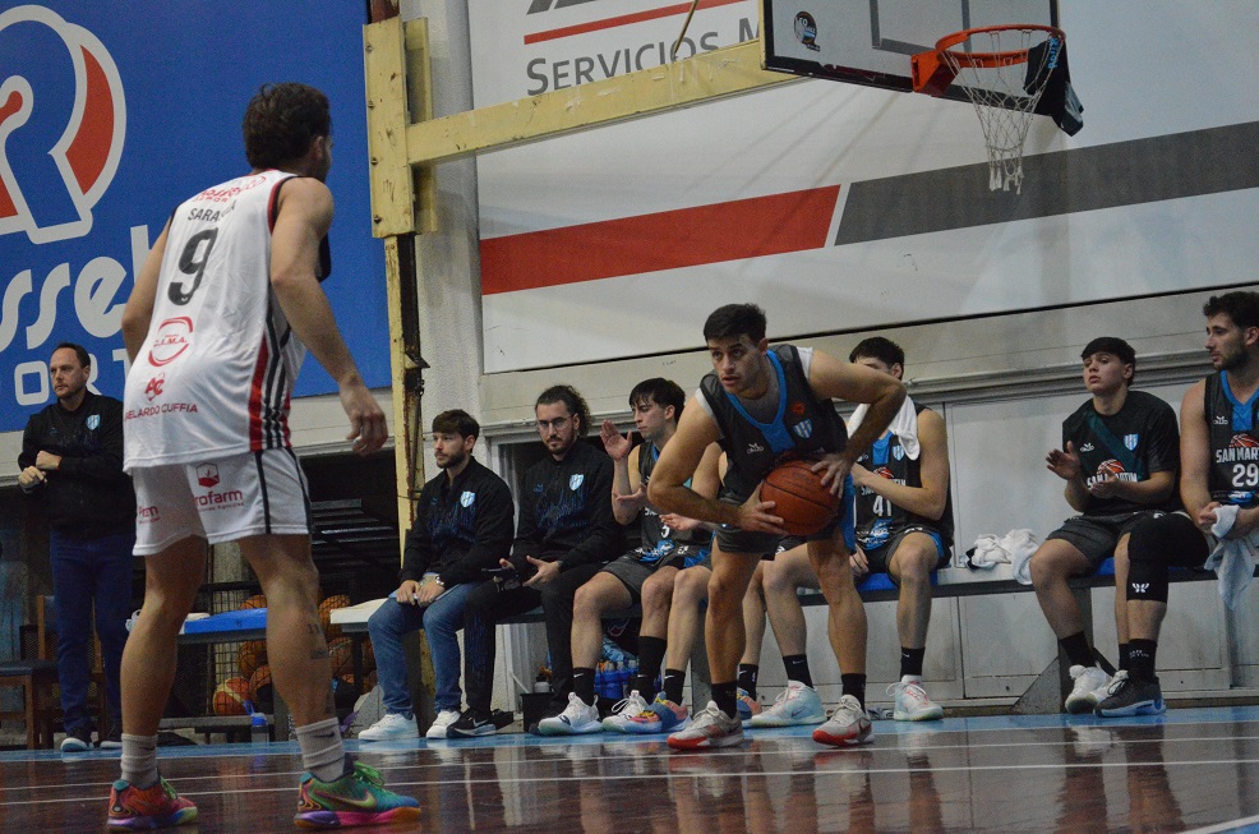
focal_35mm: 82
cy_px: 417
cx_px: 630
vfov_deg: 16.5
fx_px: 2879
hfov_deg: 24.7
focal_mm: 55
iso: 6400
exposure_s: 1/320
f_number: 5.6
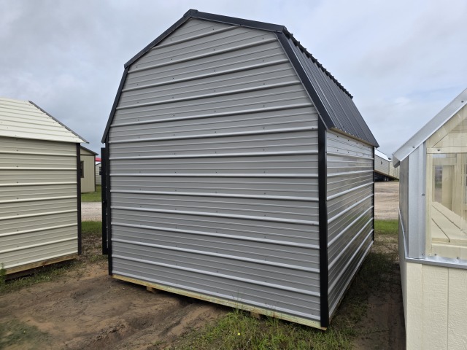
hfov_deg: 73.9
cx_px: 234
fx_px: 310
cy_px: 175
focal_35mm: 23
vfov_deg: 58.9
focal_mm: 6.3
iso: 80
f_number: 1.7
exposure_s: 1/5296
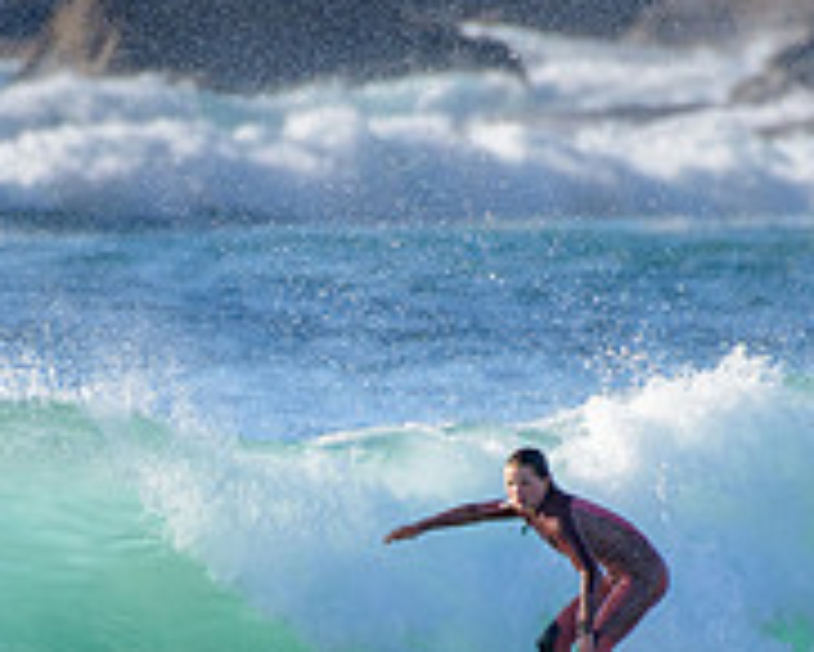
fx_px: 44376
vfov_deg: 0.8
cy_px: 581
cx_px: 377
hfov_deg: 1.1
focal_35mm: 1841
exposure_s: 1/2000
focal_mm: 500
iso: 560
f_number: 5.6
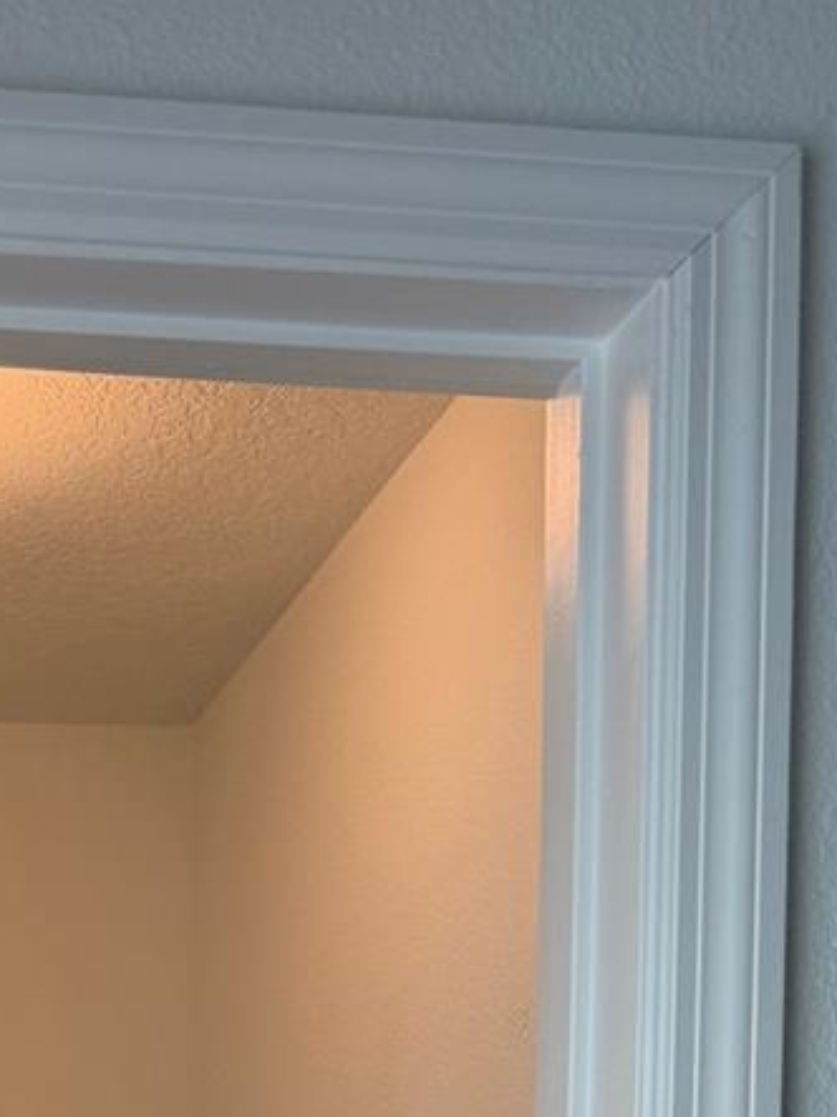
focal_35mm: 65
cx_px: -131
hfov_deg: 21.2
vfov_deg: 25.8
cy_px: 1427
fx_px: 2097
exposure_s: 1/226
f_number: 1.78
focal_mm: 6.76
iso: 160
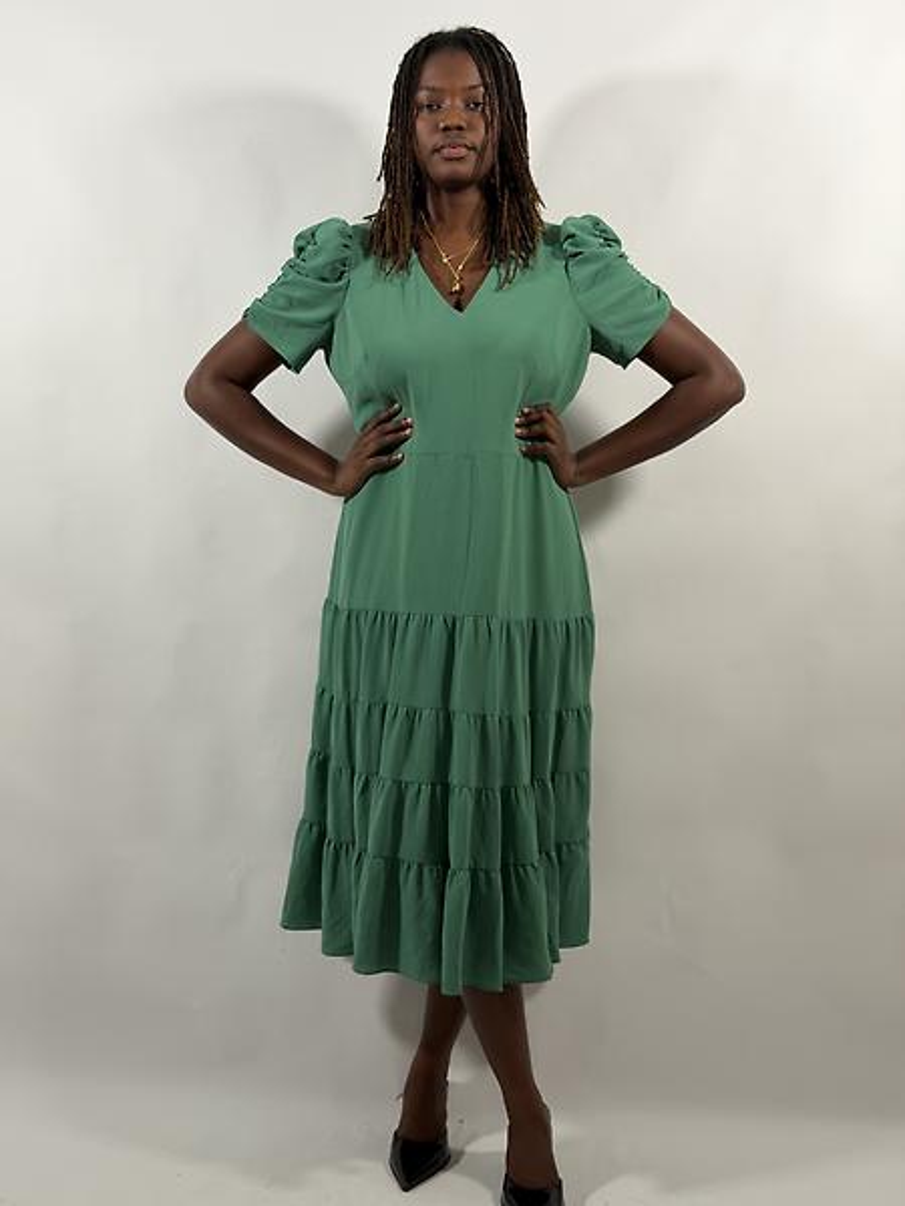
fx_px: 1673
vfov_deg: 39.7
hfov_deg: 30.3
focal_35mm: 48
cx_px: 452
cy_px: 603
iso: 80
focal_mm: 6.76
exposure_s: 1/99
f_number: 1.78
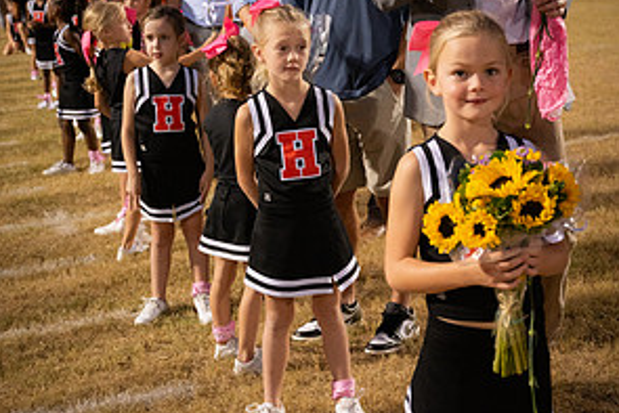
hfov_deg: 28.8
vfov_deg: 19.4
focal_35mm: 70
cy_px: 138
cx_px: 307
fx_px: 1204
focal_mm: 46
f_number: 4
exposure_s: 1/250
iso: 3200
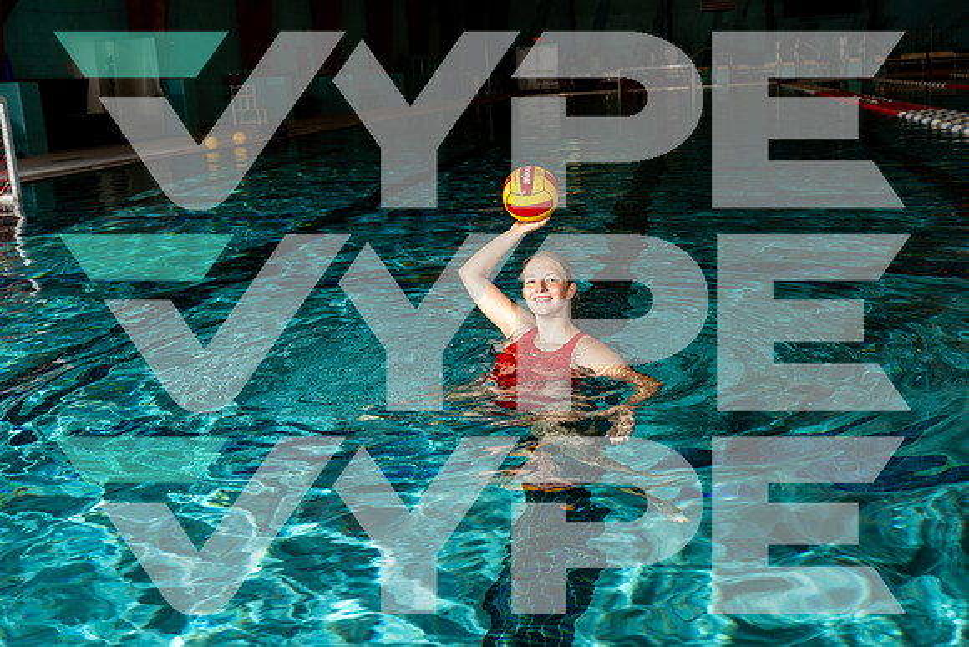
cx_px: 484
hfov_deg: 47.4
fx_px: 1104
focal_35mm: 41
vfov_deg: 32.6
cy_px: 324
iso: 100
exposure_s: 1/250
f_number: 4
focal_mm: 41
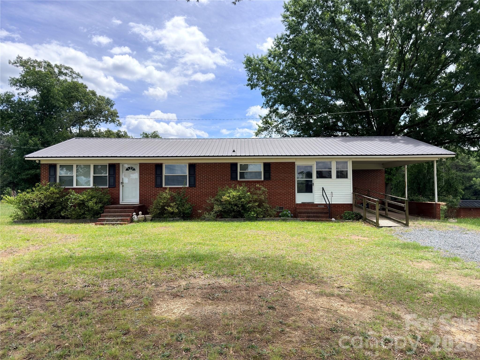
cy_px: 180
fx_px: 333
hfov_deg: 71.6
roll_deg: +0.7
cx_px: 240
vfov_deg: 56.8
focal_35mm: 24
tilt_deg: +1.3
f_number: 1.78
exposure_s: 1/3717
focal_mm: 6.76
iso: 80
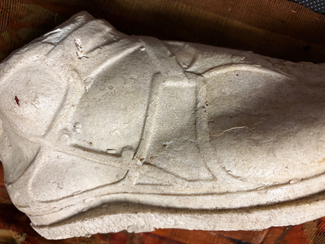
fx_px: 244
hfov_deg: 67.3
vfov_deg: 53.1
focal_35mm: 26
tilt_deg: -83.7
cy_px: 122
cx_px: 162
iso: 160
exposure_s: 1/50
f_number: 1.6
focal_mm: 5.96
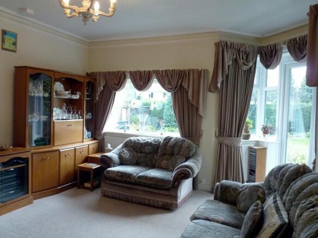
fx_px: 248
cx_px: 159
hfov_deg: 65.3
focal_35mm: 27
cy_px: 119
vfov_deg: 51.3
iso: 250
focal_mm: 4.8
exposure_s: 1/40
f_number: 2.8
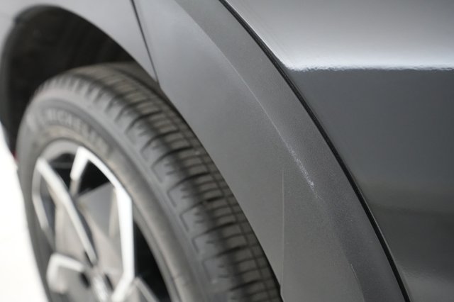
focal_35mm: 28
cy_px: 151
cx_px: 227
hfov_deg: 65.5
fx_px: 353
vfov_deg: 46.4
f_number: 4.5
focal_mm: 28
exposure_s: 1/100
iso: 8000
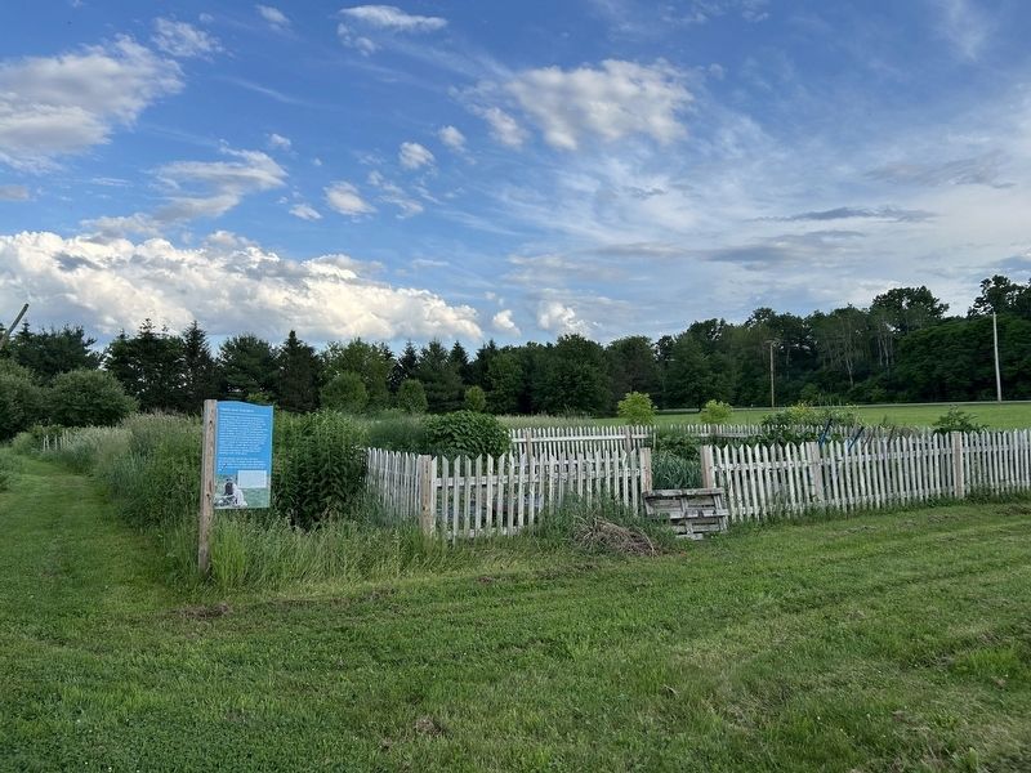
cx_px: 516
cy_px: 386
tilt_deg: +2.1
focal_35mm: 26
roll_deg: +2.3
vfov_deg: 53.1
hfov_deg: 67.3
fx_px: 774
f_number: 1.5
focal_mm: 5.7
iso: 50
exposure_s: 1/2299
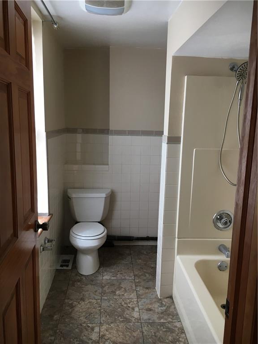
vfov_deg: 61.7
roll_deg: -2.1
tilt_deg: -7.9
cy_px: 172
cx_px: 129
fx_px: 288
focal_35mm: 29
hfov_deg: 48.2
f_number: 2.2
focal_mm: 4.15
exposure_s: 1/30
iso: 32
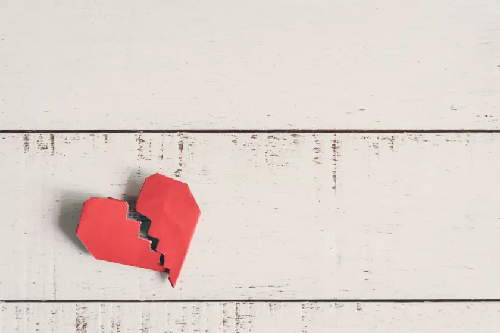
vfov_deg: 27.0
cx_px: 250
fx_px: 694
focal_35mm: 50
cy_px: 166
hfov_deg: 39.6
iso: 200
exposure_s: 1/50
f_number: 4
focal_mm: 50
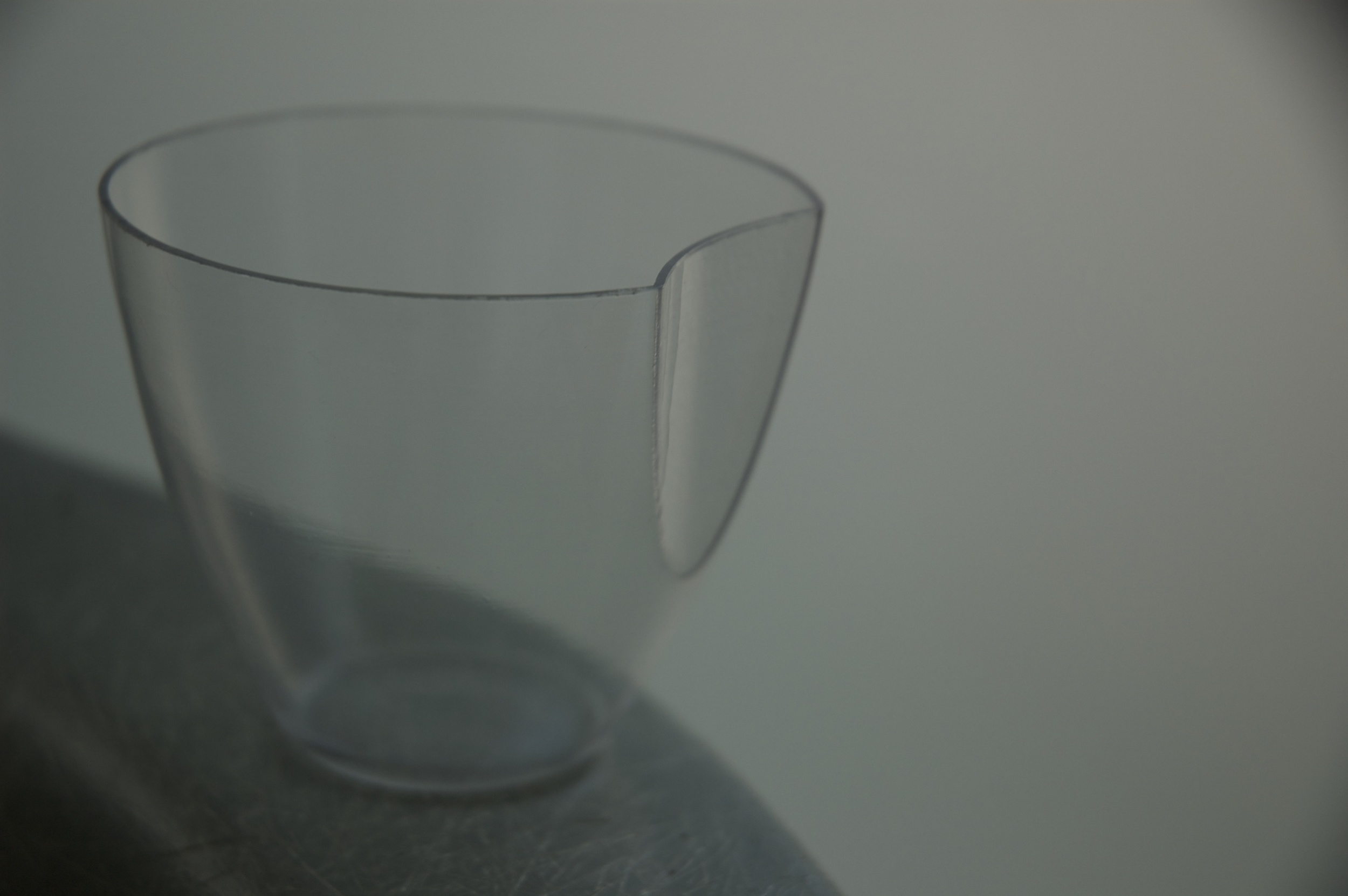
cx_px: 674
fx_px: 3928
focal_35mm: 105
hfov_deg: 19.5
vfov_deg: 13.0
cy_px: 448
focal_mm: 70
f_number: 4.5
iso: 200
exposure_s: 1/80
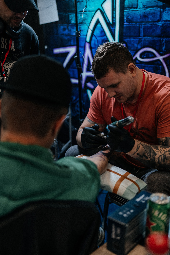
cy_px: 128
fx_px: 319
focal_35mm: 45
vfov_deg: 43.6
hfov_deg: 29.9
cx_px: 85
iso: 250
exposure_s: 1/160
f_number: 1.8
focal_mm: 45
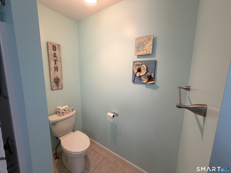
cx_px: 116
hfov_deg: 102.1
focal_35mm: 14
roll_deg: -0.6
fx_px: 93
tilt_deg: -8.4
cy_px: 86
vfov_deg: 85.7
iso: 160
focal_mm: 2.22
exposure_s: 1/120
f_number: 2.2
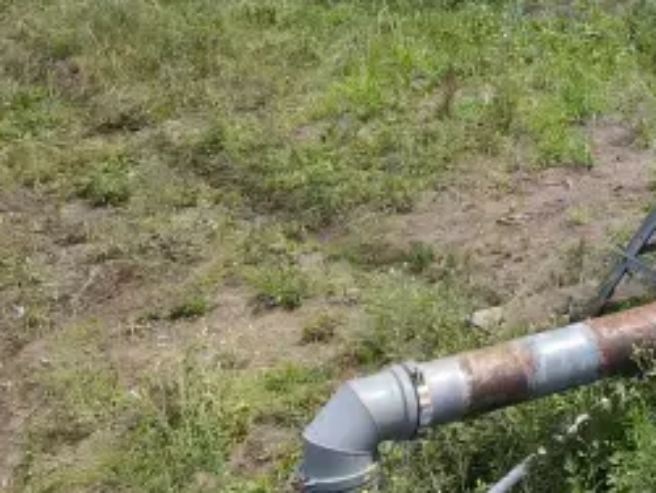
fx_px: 1745
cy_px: -123
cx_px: 1084
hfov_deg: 18.1
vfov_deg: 15.4
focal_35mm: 92
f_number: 2.8
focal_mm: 4.5
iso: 100
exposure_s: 1/350
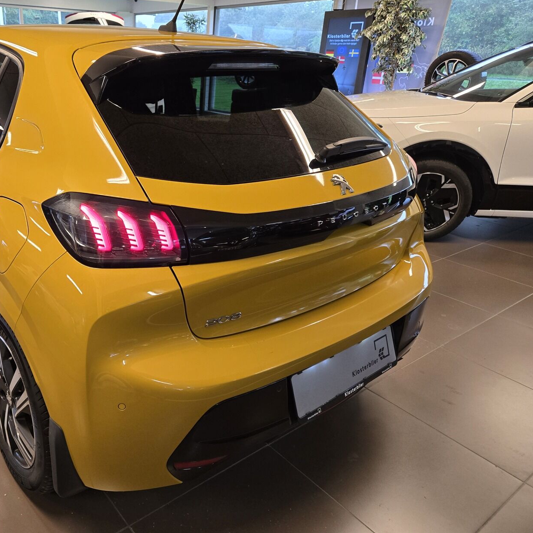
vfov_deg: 57.3
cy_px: 258
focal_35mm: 28
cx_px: 170
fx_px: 488
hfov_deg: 55.9
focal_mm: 5.4
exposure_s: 1/100
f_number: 1.8
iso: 125
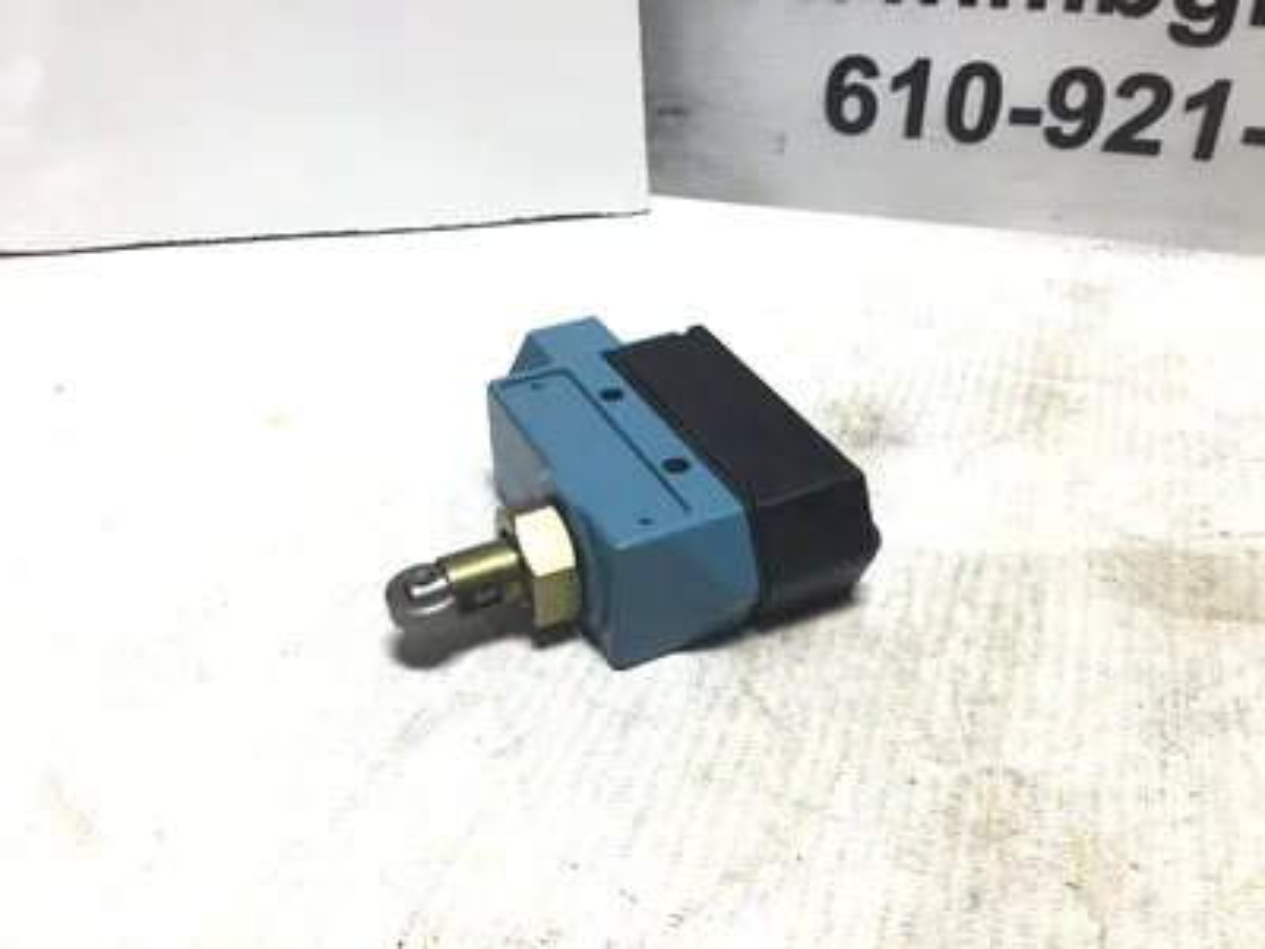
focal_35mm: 31
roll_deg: -0.2
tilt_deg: -34.8
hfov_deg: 58.4
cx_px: 632
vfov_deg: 45.4
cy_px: 474
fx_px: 1133
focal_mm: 3.3
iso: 32
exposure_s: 1/120
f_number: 2.4
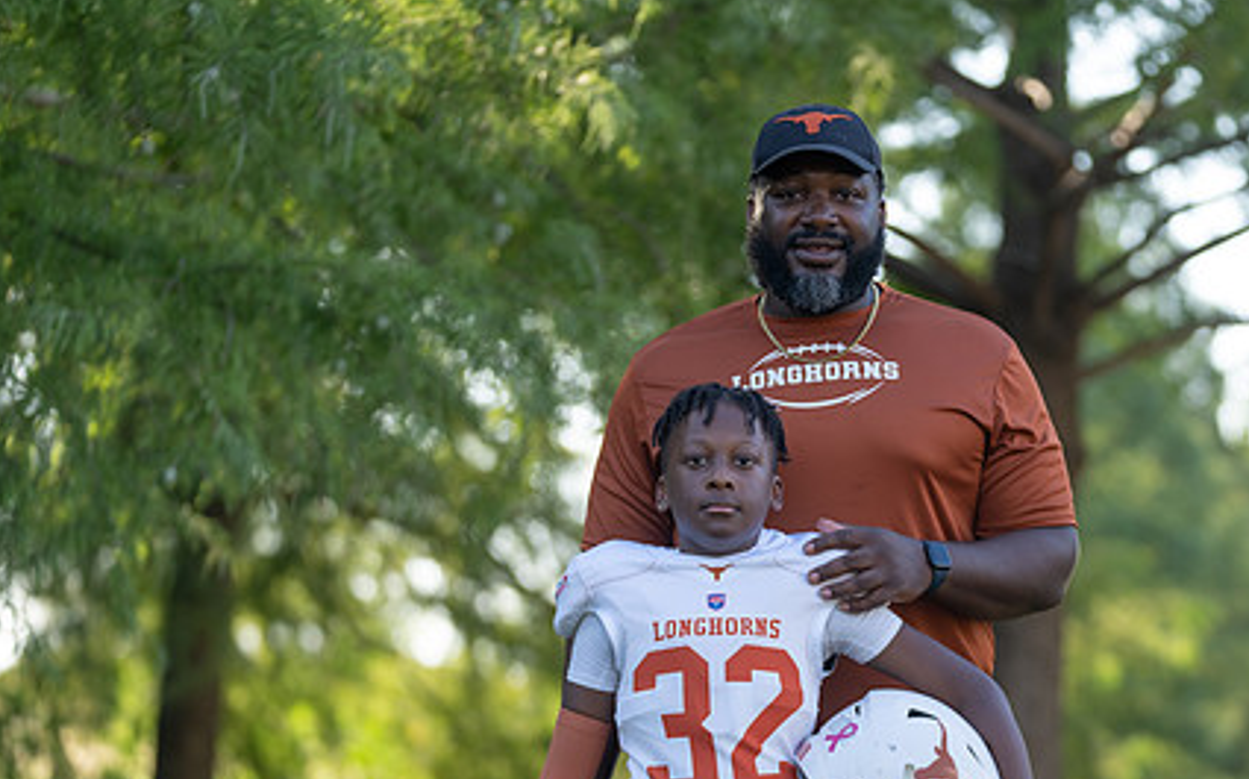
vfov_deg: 8.4
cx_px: 817
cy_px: 522
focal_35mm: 156
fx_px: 5307
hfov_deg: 13.4
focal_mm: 112
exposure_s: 1/400
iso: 125
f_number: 2.8
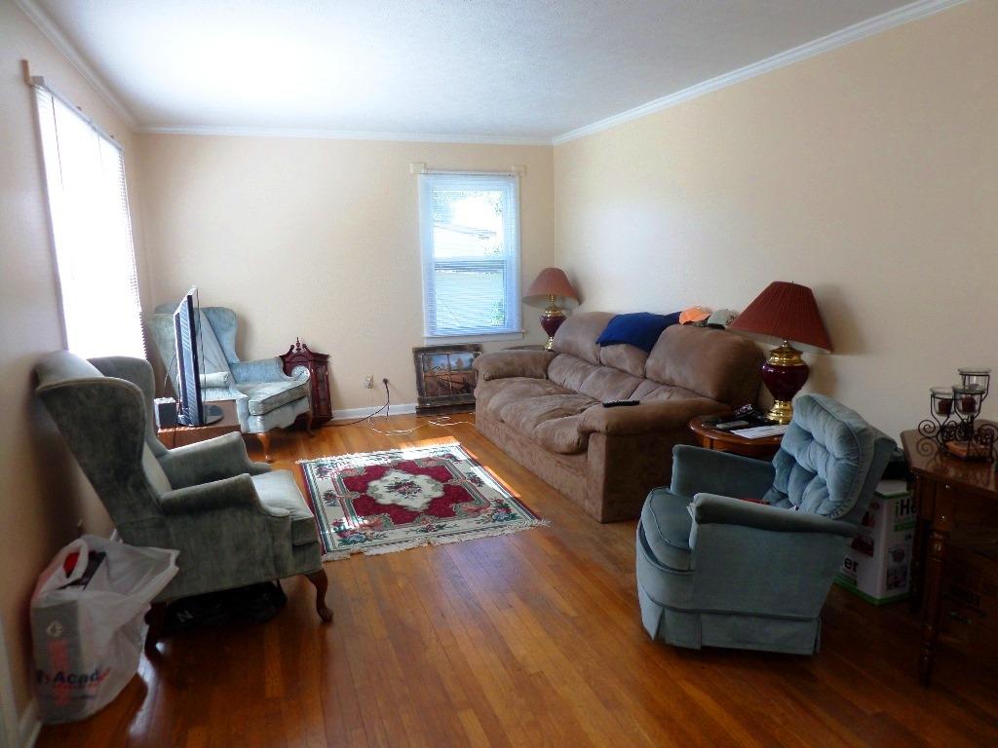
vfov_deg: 56.8
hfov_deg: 71.6
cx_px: 499
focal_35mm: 24
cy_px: 374
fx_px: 692
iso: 80
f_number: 3.1
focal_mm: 4.3
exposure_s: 1/30
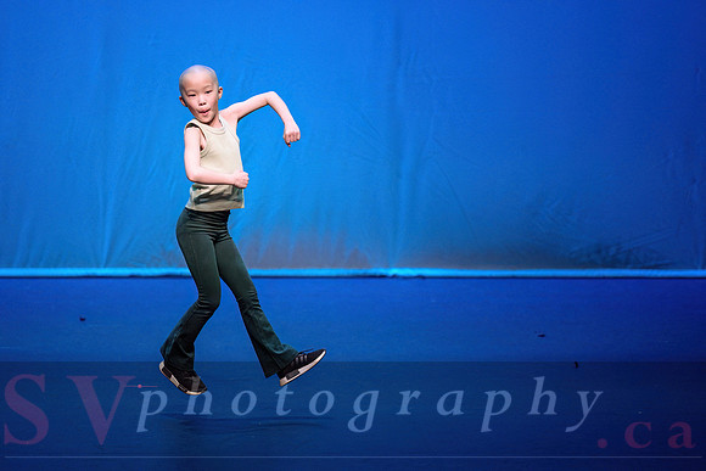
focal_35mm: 233
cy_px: 238
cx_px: 295
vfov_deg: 5.9
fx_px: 4572
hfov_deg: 8.8
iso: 1250
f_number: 2.8
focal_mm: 200
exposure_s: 1/500
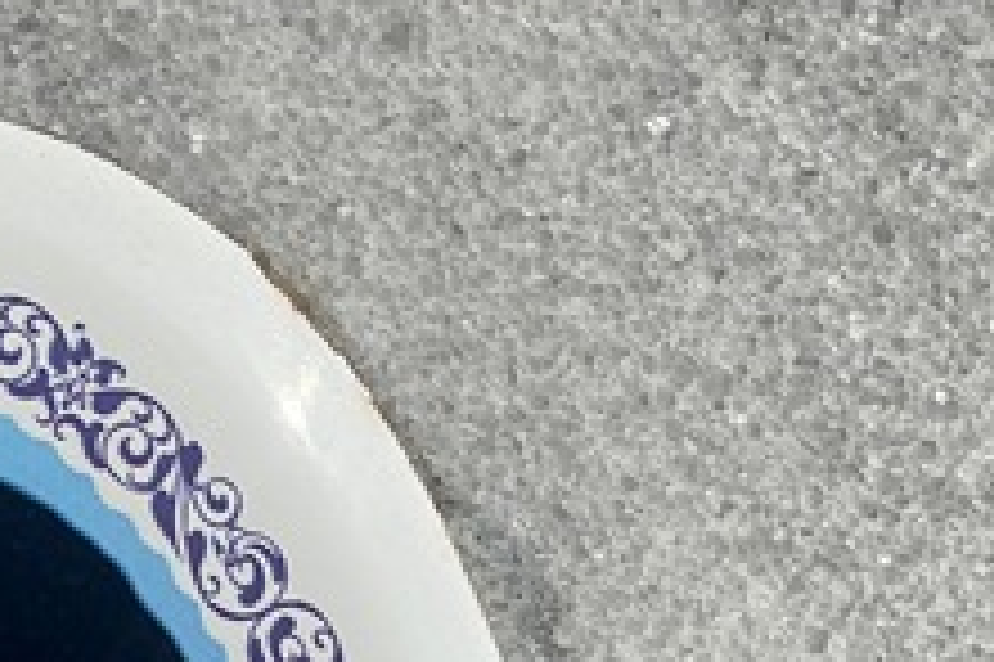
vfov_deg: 12.4
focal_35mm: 98
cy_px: 1292
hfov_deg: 19.8
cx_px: -130
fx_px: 2704
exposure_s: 1/3610
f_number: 1.8
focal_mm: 4.25
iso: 32
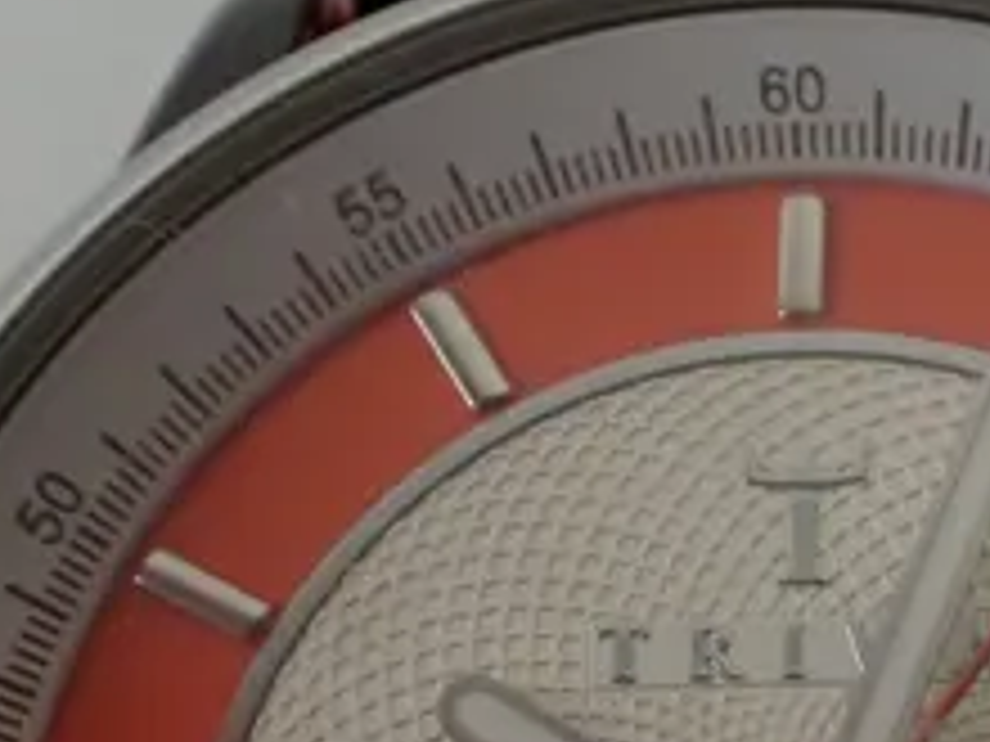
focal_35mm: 109
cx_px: 1120
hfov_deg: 17.4
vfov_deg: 13.0
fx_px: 3117
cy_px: 1025
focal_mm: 5.4
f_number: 2.3
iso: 320
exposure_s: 1/125
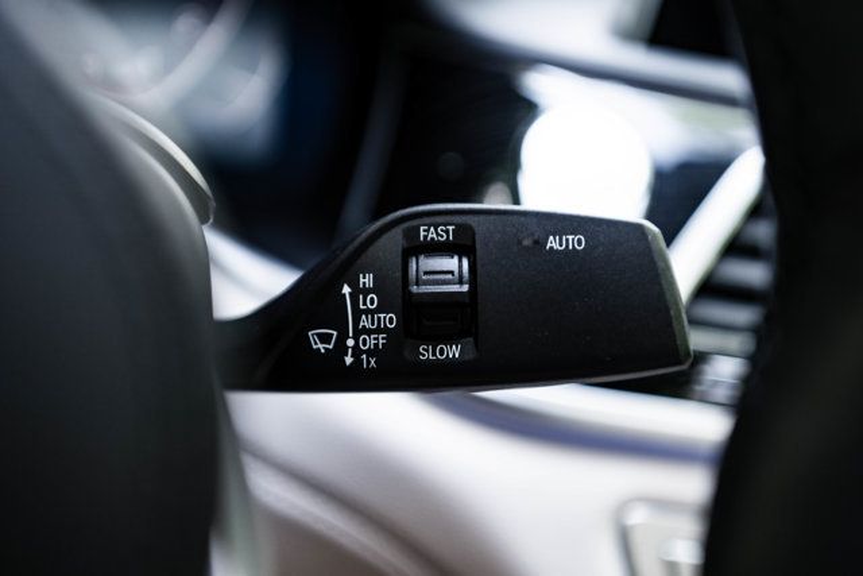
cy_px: 288
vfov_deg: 27.0
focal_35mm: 50
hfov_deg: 39.6
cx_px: 432
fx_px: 1199
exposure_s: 1/250
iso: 800
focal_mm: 50
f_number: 2.8
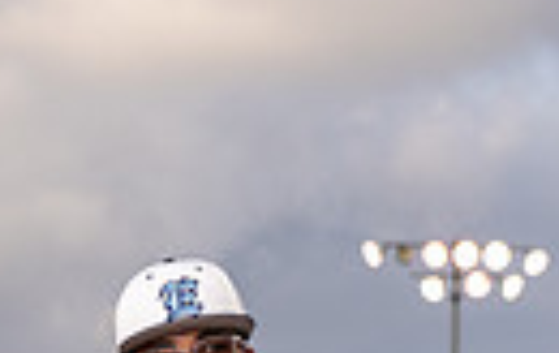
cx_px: 361
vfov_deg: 5.6
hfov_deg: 9.3
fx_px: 3437
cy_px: 900
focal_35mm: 225
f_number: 4
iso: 250
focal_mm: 64
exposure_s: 1/1250
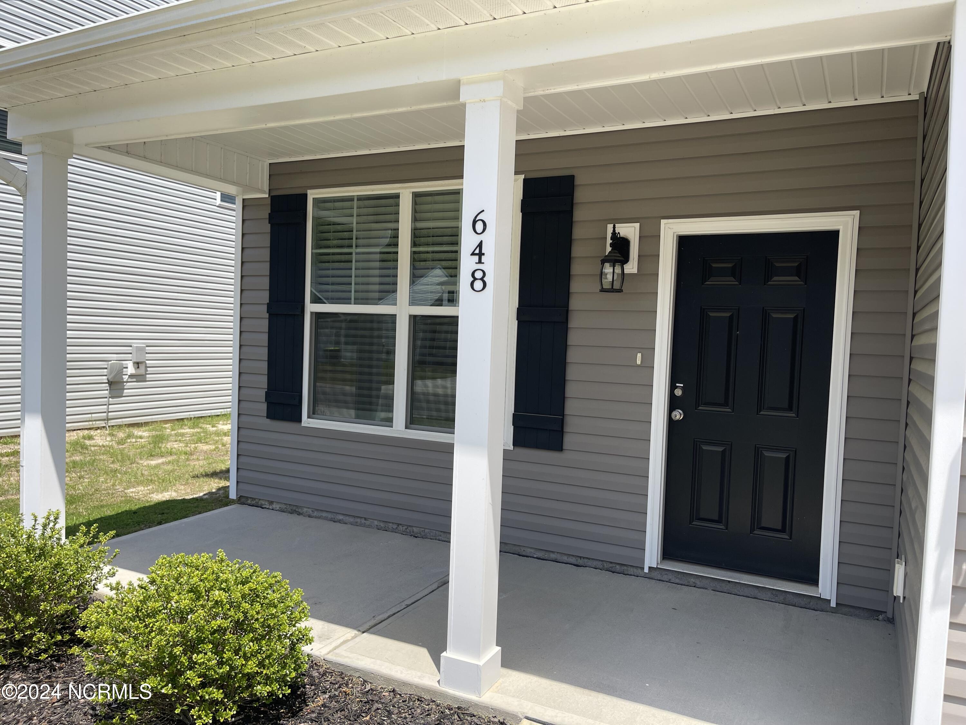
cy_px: 362
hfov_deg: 69.4
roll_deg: -2.6
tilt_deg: -2.8
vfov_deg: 54.9
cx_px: 483
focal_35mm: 25
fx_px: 698
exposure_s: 1/2165
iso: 32
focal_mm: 5.1
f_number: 1.6
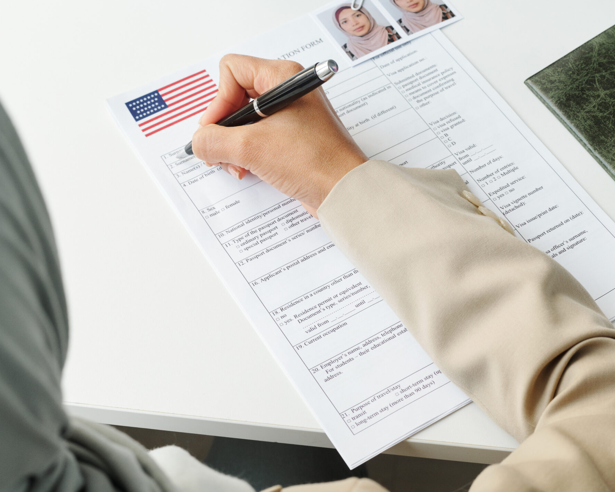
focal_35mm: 78
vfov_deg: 19.7
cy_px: 228
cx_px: 406
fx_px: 1419
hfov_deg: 24.3
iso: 640
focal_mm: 58
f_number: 8
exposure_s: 1/125
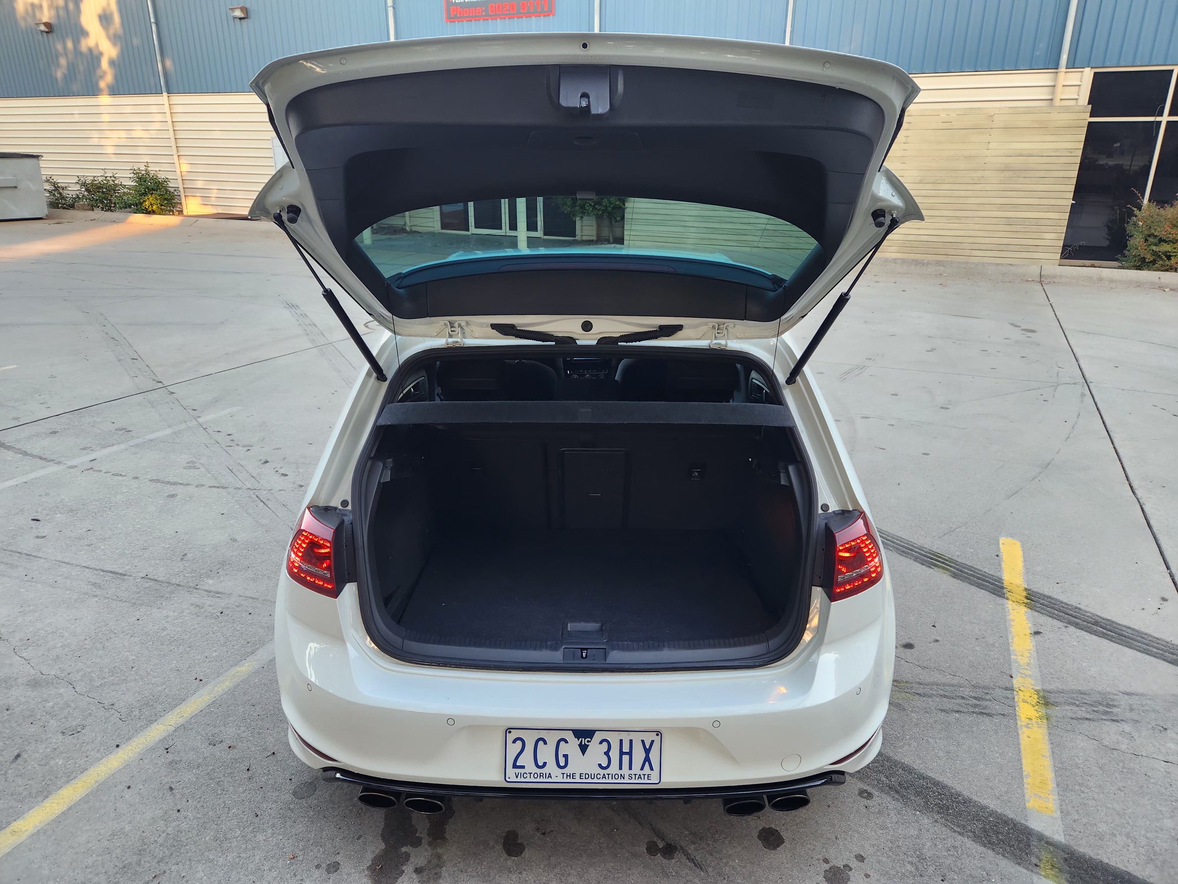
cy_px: 442
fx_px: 783
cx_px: 589
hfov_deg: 73.9
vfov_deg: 58.9
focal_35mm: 23
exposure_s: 1/180
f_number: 1.8
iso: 125
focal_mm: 5.4
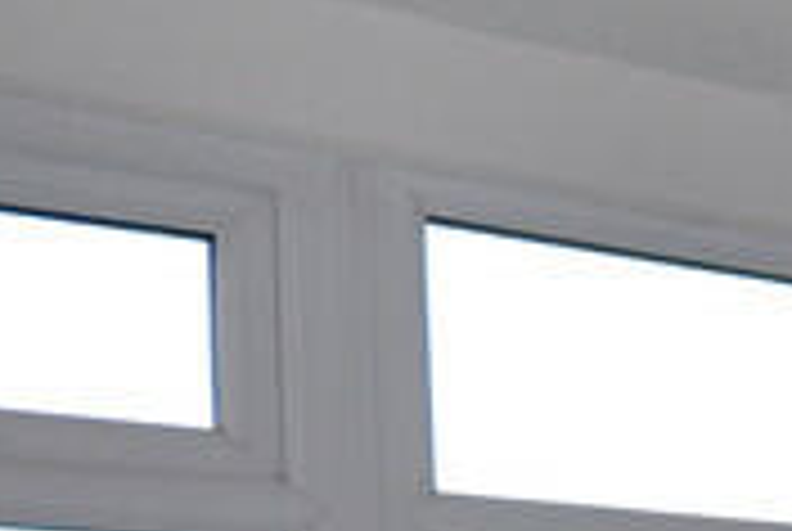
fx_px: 1917
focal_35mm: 87
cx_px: 1566
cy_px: 1125
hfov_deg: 17.3
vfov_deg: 13.2
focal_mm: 10
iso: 200
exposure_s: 1/200
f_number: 4.5
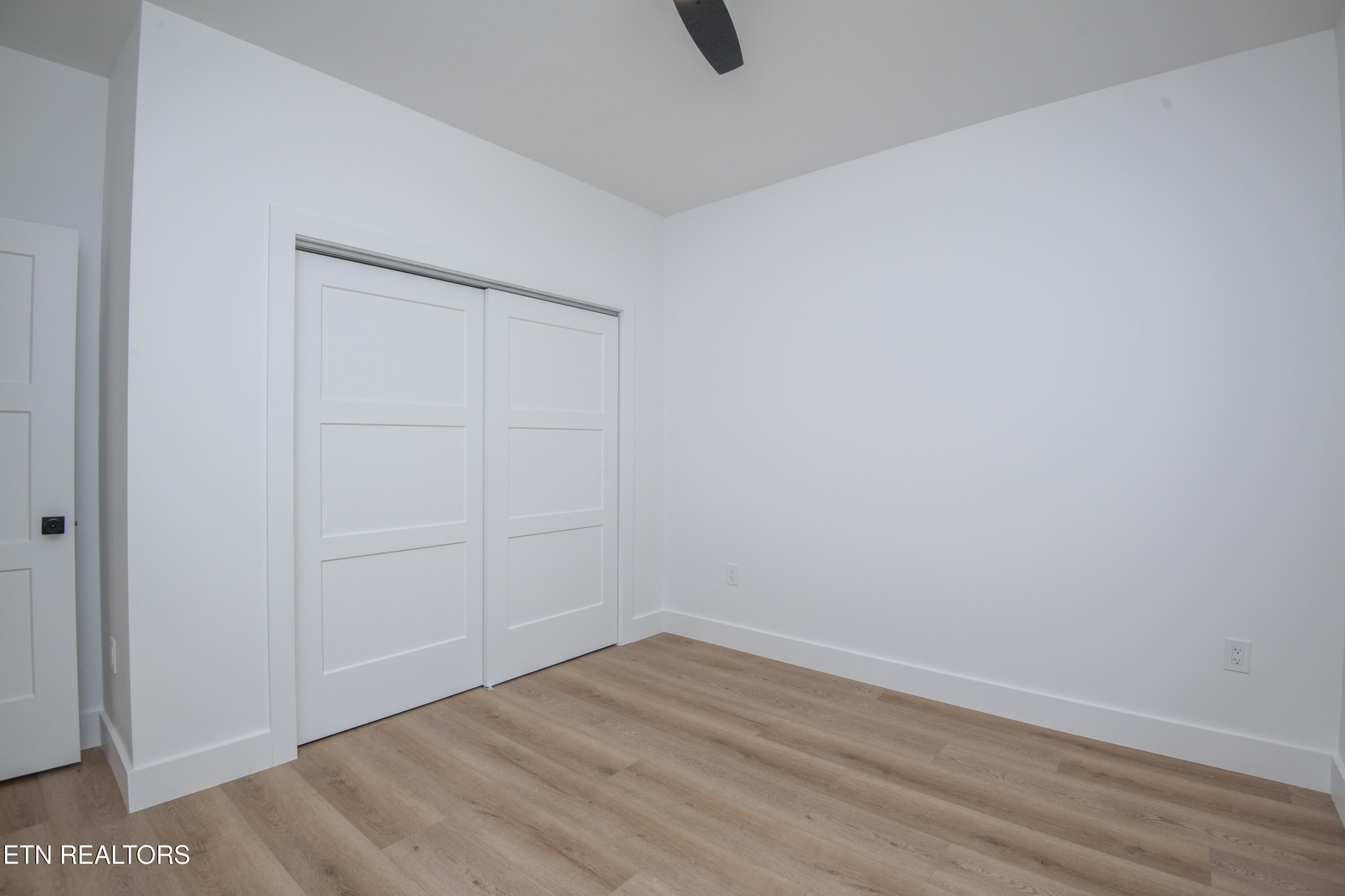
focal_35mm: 16
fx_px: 598
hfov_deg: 96.7
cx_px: 672
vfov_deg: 73.7
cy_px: 448
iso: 400
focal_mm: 16
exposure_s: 1/250
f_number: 9
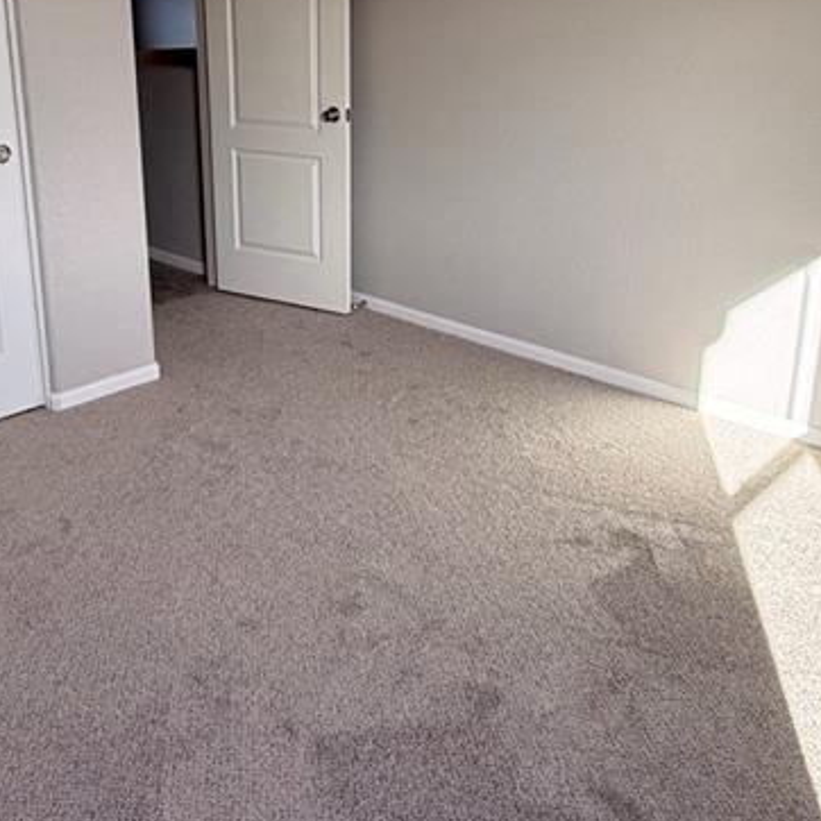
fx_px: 939
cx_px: 390
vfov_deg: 46.3
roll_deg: -0.3
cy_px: 256
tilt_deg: -14.7
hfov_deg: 47.2
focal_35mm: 35
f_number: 2.2
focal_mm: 2.22
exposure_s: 1/134
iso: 64
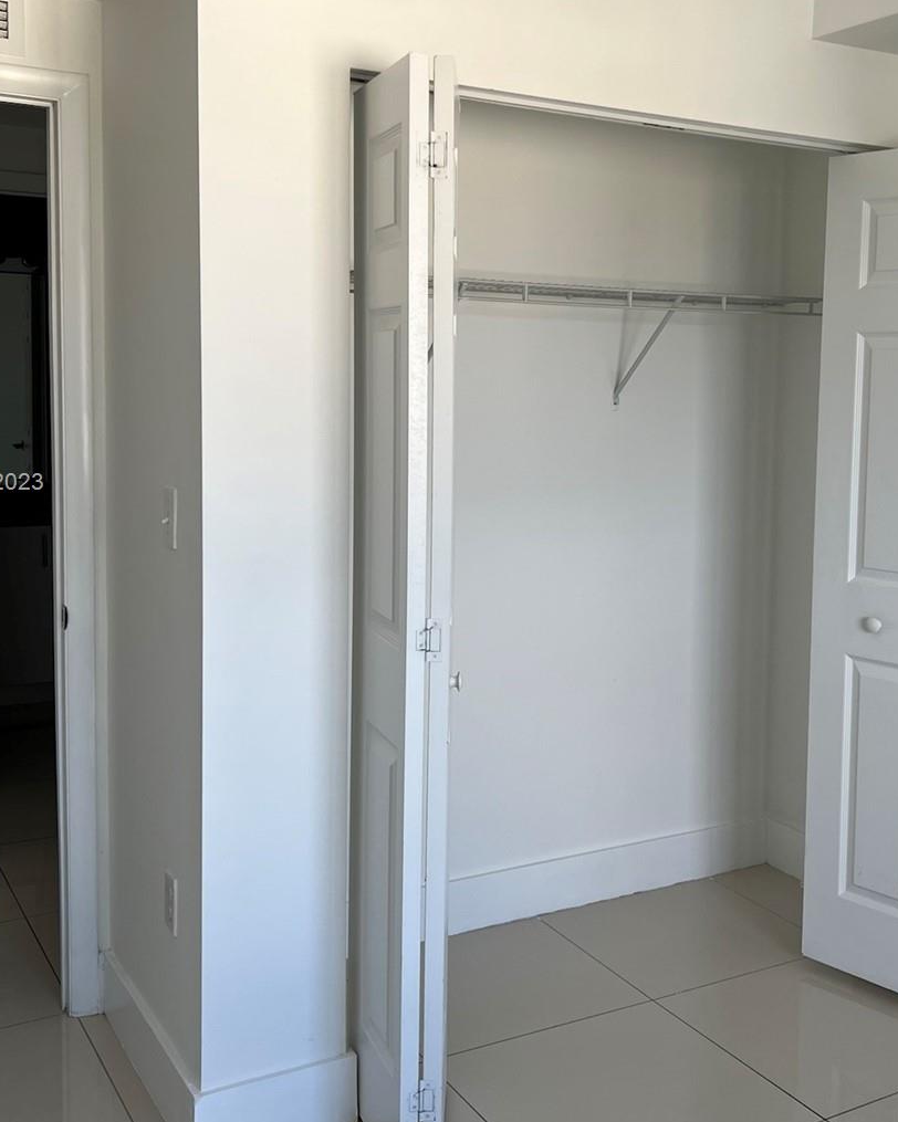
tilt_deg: -5.7
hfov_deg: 37.1
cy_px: 484
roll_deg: -1.1
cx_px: 575
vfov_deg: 45.7
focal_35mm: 40
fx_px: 1329
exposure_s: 1/121
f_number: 1.5
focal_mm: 5.7
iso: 40
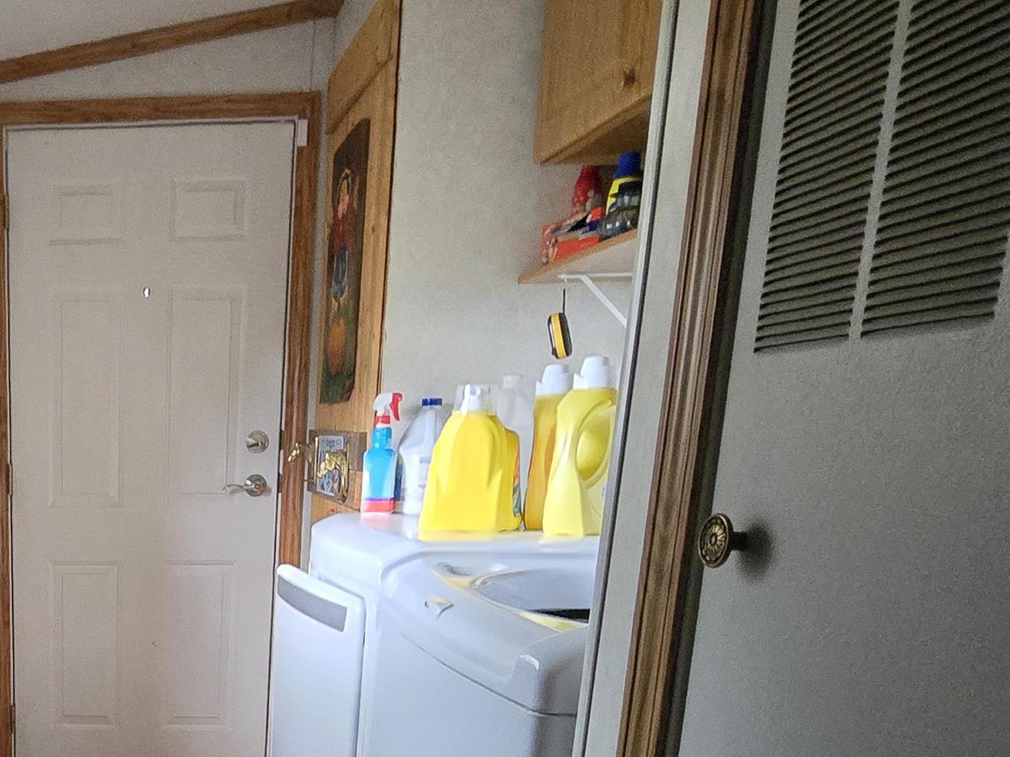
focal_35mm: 32
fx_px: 934
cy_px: 688
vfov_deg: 40.6
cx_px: 32
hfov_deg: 48.3
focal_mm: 2.2
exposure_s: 1/40
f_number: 2.2
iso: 1600
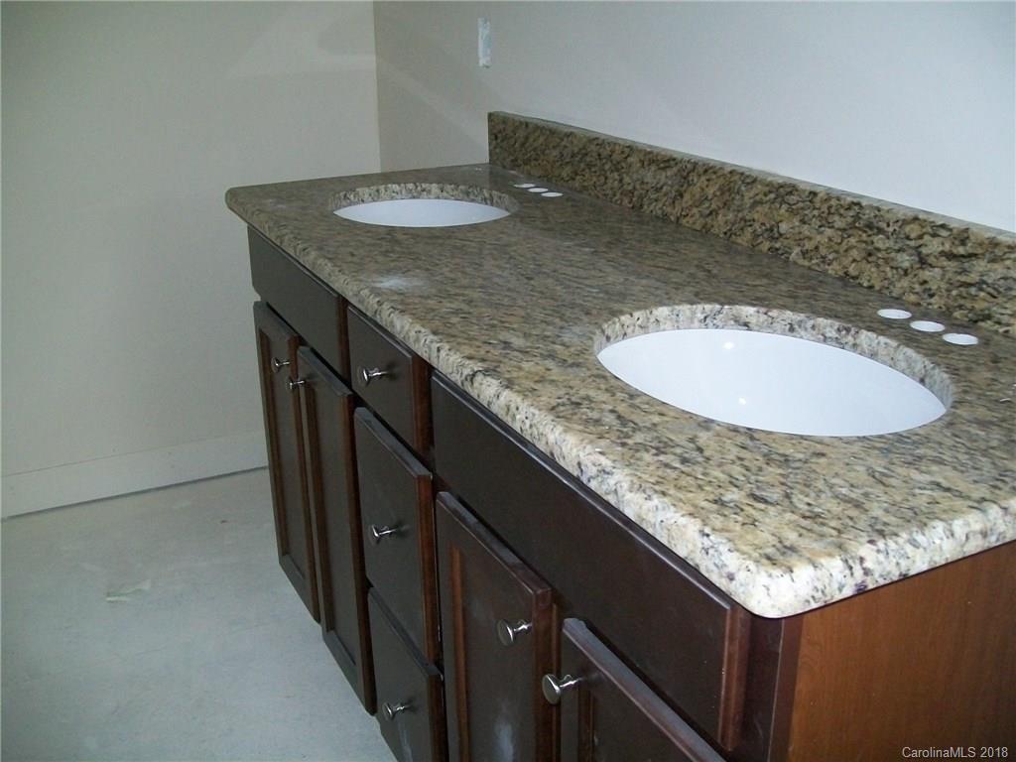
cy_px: 381
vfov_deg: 39.7
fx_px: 1057
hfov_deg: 51.4
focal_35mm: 36
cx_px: 508
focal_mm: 6
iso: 160
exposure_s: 1/60
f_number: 2.7
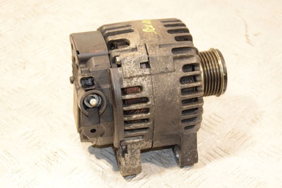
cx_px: 141
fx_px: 728
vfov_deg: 14.7
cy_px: 94
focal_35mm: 93
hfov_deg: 21.9
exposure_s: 1/100
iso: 1600
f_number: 5.6
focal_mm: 62
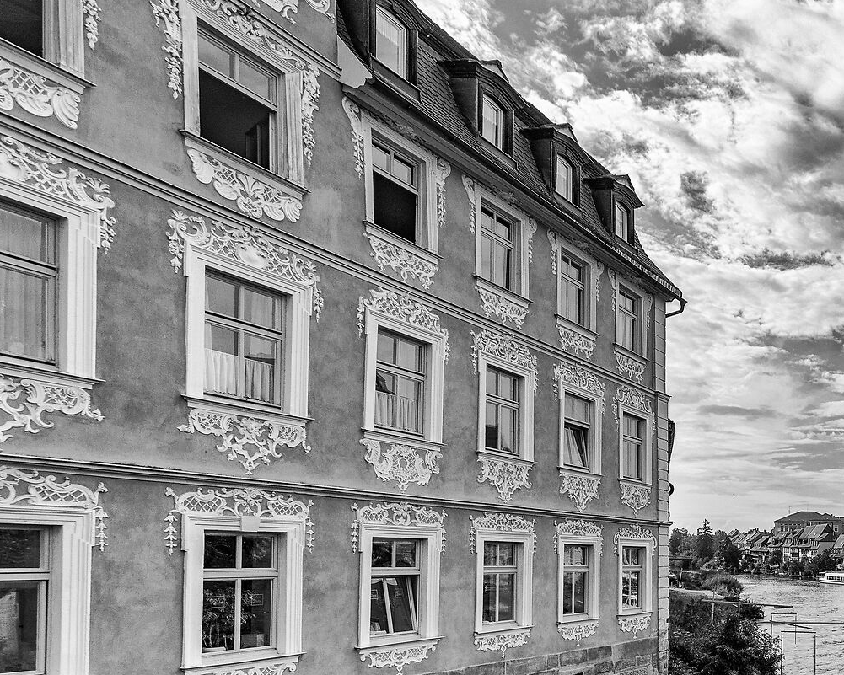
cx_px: 981
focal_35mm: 27
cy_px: 541
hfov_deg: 44.0
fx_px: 675
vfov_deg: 50.0
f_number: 8
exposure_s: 1/640
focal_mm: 12
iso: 250
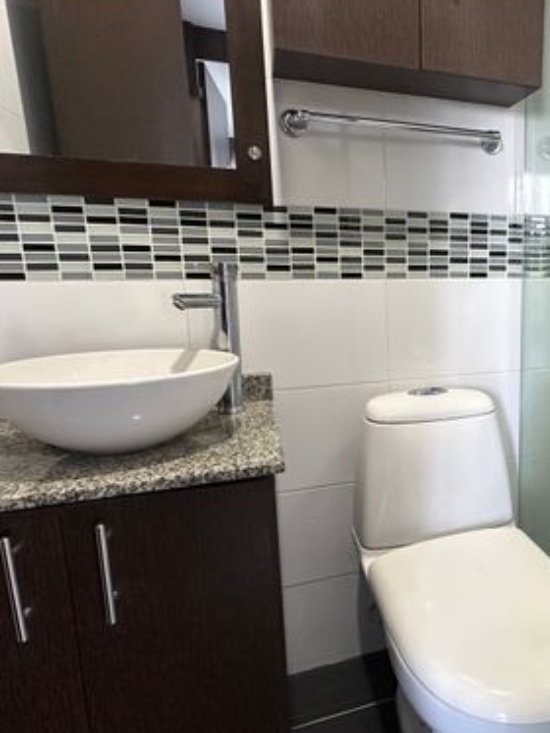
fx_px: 529
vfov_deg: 69.4
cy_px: 371
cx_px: 468
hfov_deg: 50.3
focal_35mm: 25
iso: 250
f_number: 2.2
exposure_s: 1/60
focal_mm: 2.22
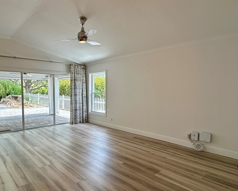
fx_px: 162
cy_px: 104
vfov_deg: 60.8
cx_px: 83
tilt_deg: -4.5
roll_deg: -0.8
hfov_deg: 70.8
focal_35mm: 23
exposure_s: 1/148
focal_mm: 2.22
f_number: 2.2
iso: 40
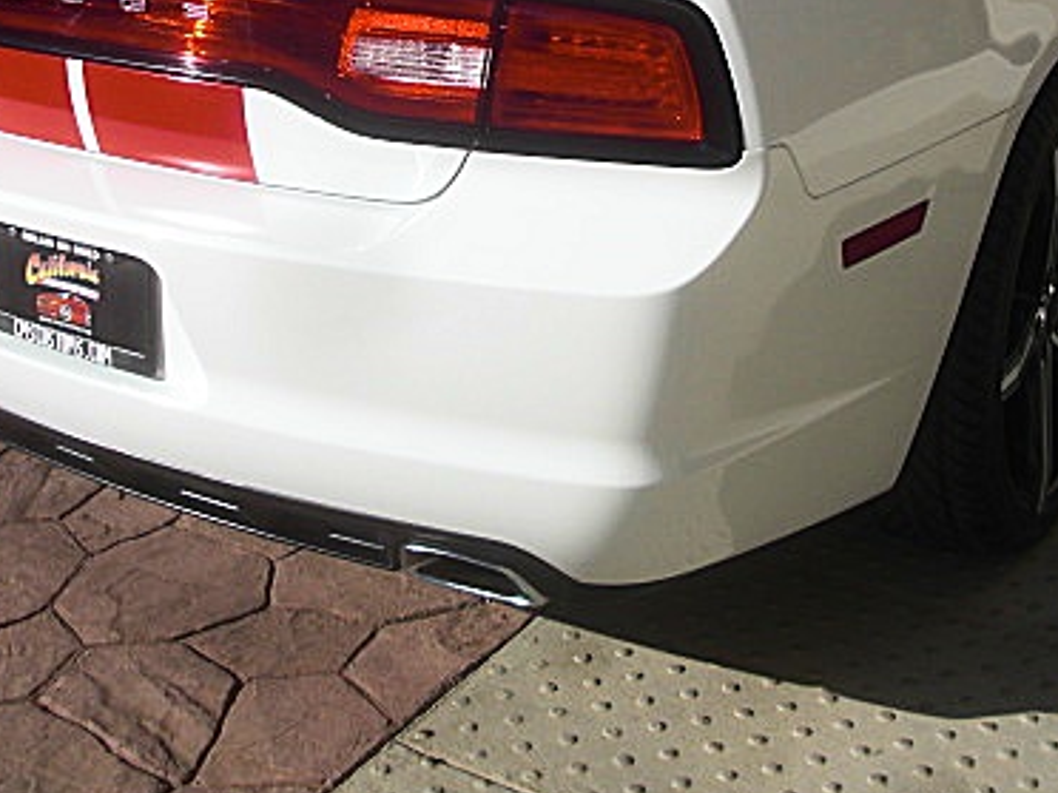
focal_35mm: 62
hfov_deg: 31.2
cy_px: 128
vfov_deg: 23.2
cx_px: 594
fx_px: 1895
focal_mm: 6.3
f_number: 7.9
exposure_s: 1/200
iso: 50
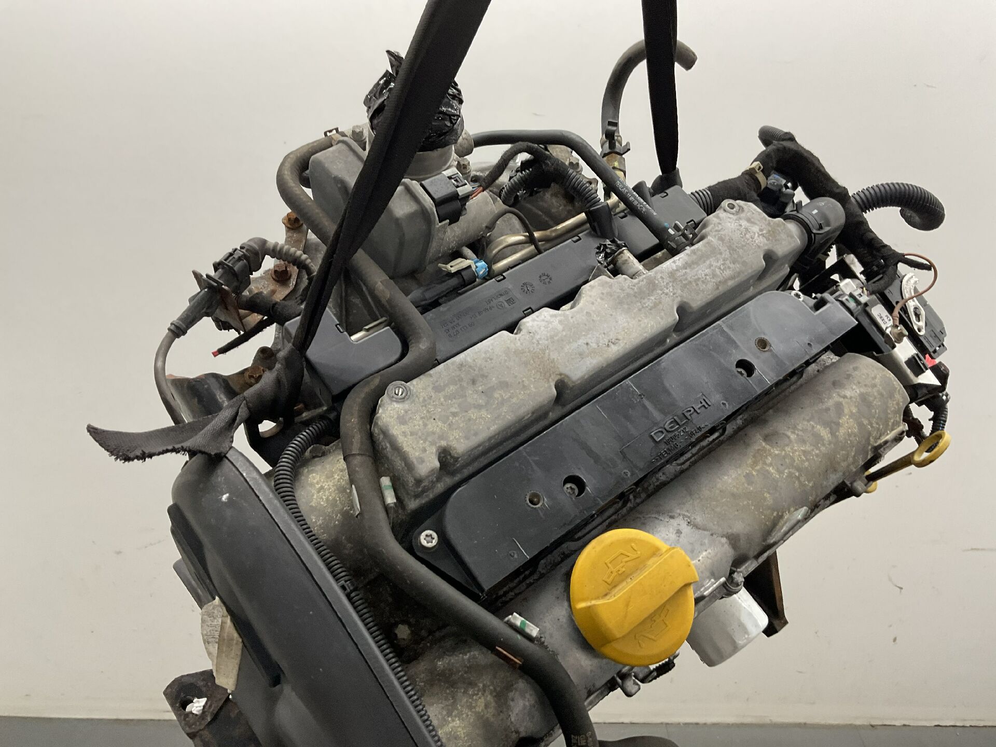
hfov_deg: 61.7
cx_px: 498
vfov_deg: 48.2
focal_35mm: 29
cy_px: 374
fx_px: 834
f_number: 1.8
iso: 64
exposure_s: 1/100
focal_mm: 3
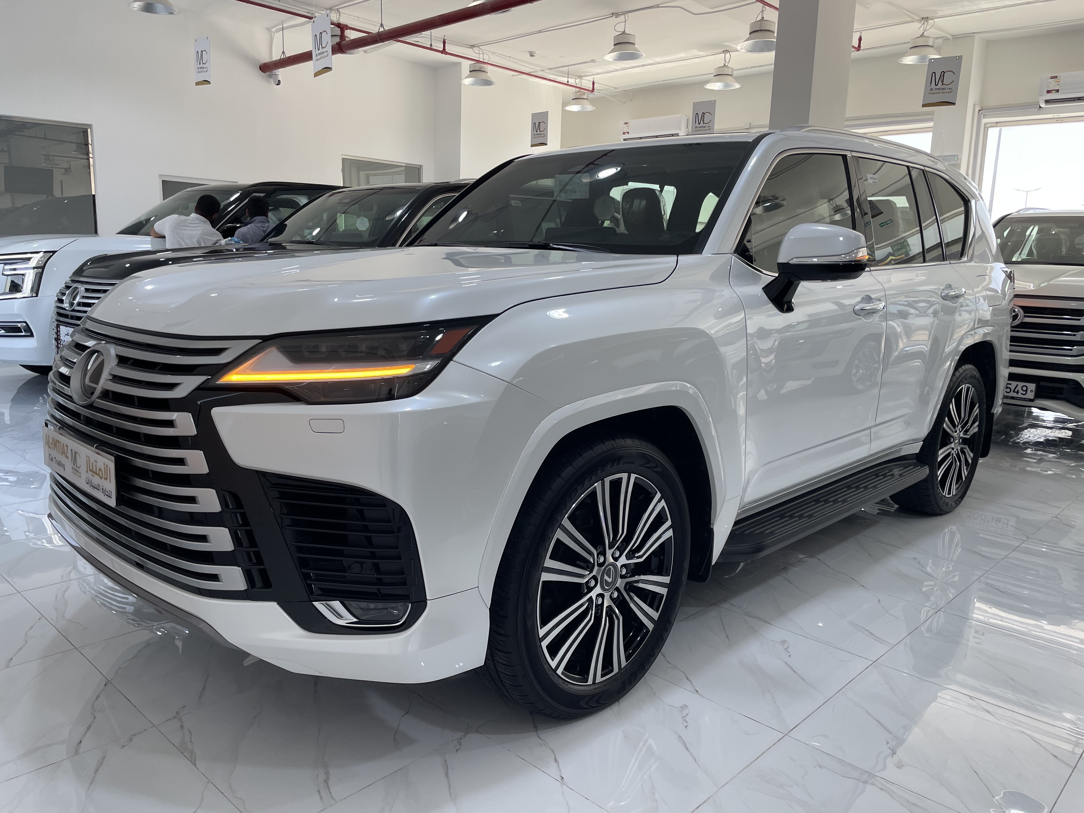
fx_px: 814
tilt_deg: -10.9
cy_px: 406
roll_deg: -1.7
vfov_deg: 53.1
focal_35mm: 26
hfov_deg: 67.3
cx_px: 542
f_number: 1.6
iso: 32
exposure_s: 1/473
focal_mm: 4.2
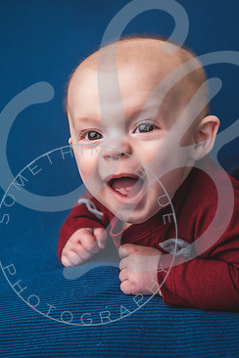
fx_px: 587
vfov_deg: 33.9
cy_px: 160
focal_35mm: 59
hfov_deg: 23.0
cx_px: 130
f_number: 4
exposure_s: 1/250
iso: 100
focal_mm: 48
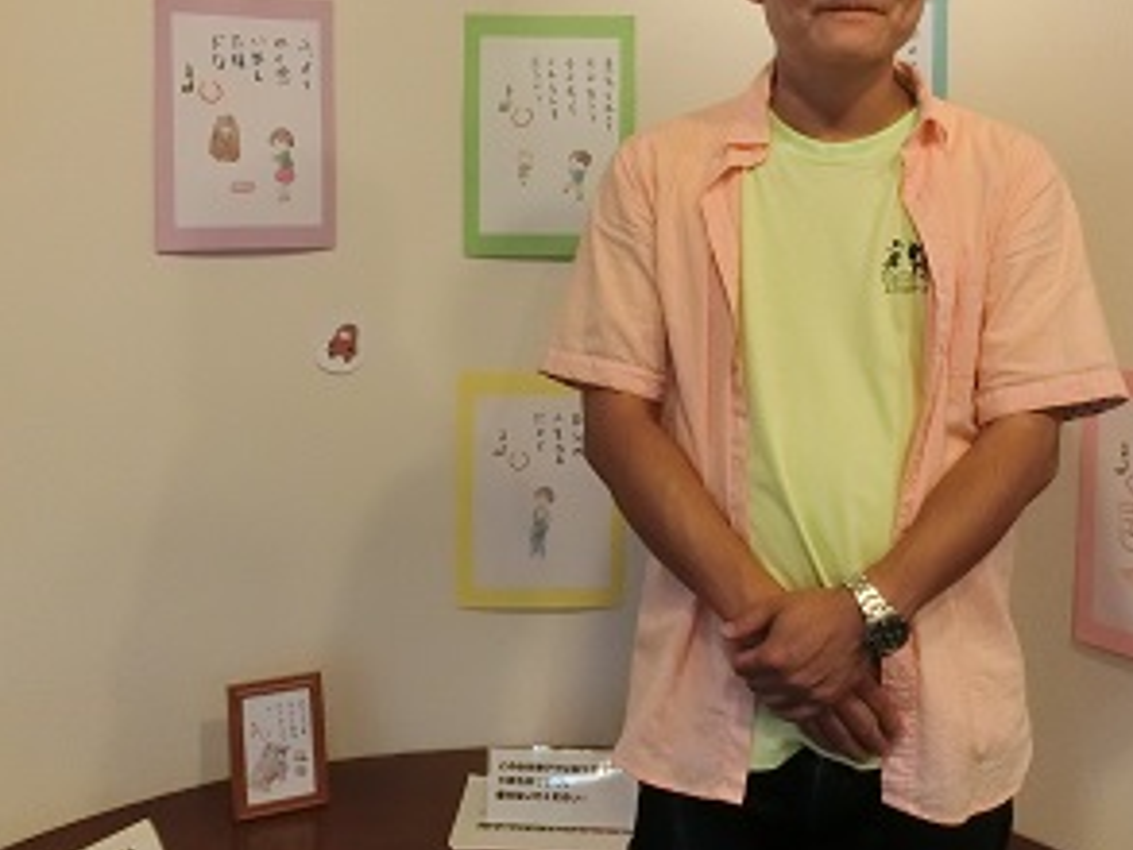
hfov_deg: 45.7
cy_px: 259
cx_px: 611
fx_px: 1343
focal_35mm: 41
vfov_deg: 34.7
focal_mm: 4.5
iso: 400
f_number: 3.5
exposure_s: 1/60
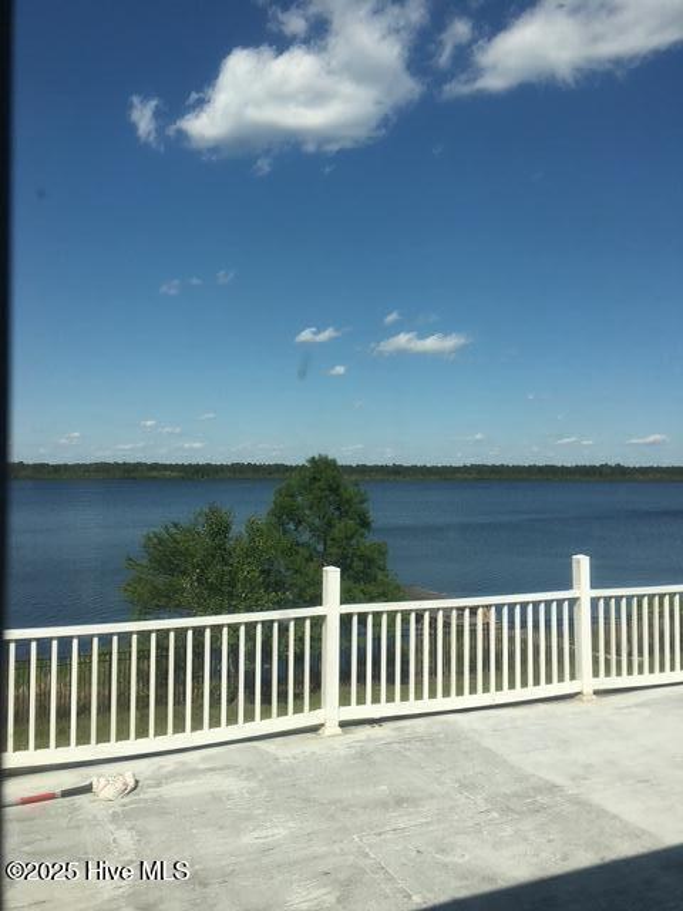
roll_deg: -0.7
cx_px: 342
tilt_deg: +3.0
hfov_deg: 48.2
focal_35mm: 29
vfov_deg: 61.7
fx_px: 763
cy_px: 456
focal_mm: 4.15
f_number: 2.2
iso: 25
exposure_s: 1/2404
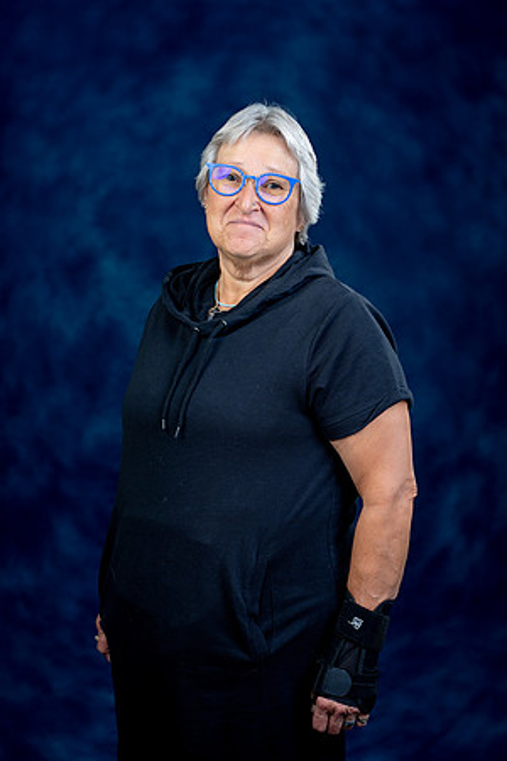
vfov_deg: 38.9
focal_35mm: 51
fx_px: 1077
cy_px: 380
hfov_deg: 26.5
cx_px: 254
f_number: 4.5
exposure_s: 1/200
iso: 200
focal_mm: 51
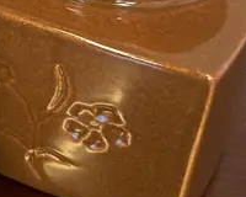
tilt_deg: -35.7
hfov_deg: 14.3
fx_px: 874
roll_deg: +1.1
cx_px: -183
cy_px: -2
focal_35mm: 120
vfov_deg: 12.7
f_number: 1.78
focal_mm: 6.86
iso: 200
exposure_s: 1/50
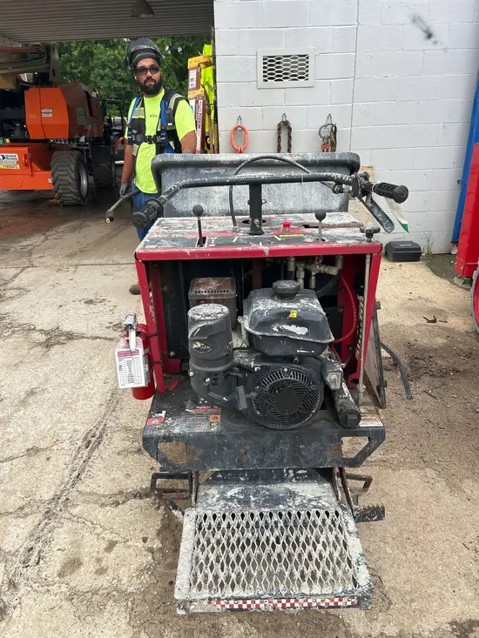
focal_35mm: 26
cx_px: 240
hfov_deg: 53.1
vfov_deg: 67.3
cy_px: 319
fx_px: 480
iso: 50
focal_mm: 5.7
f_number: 1.5
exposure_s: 1/775
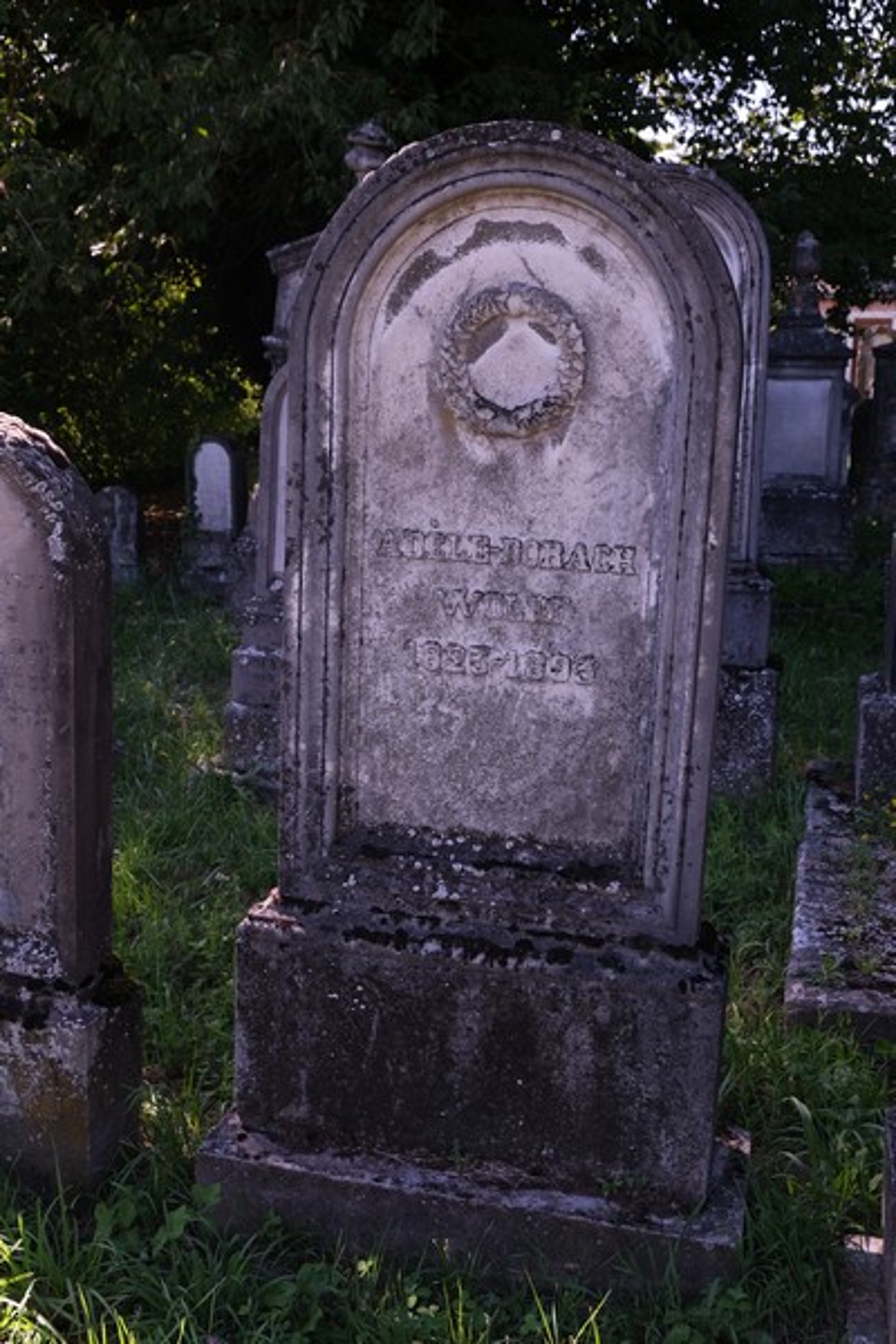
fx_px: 1419
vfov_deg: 50.7
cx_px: 448
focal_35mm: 38
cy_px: 672
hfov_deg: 35.1
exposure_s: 1/900
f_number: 5.6
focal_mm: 25.4
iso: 1000
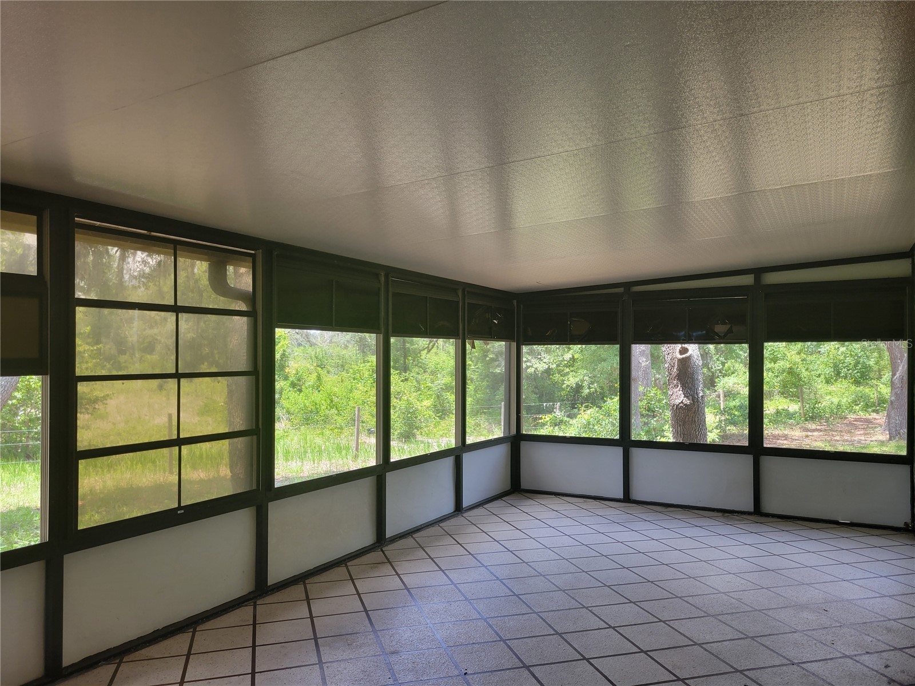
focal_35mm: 26
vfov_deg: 53.1
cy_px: 343
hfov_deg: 67.3
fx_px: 687
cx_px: 458
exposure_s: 1/120
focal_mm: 5.4
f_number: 1.8
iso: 64
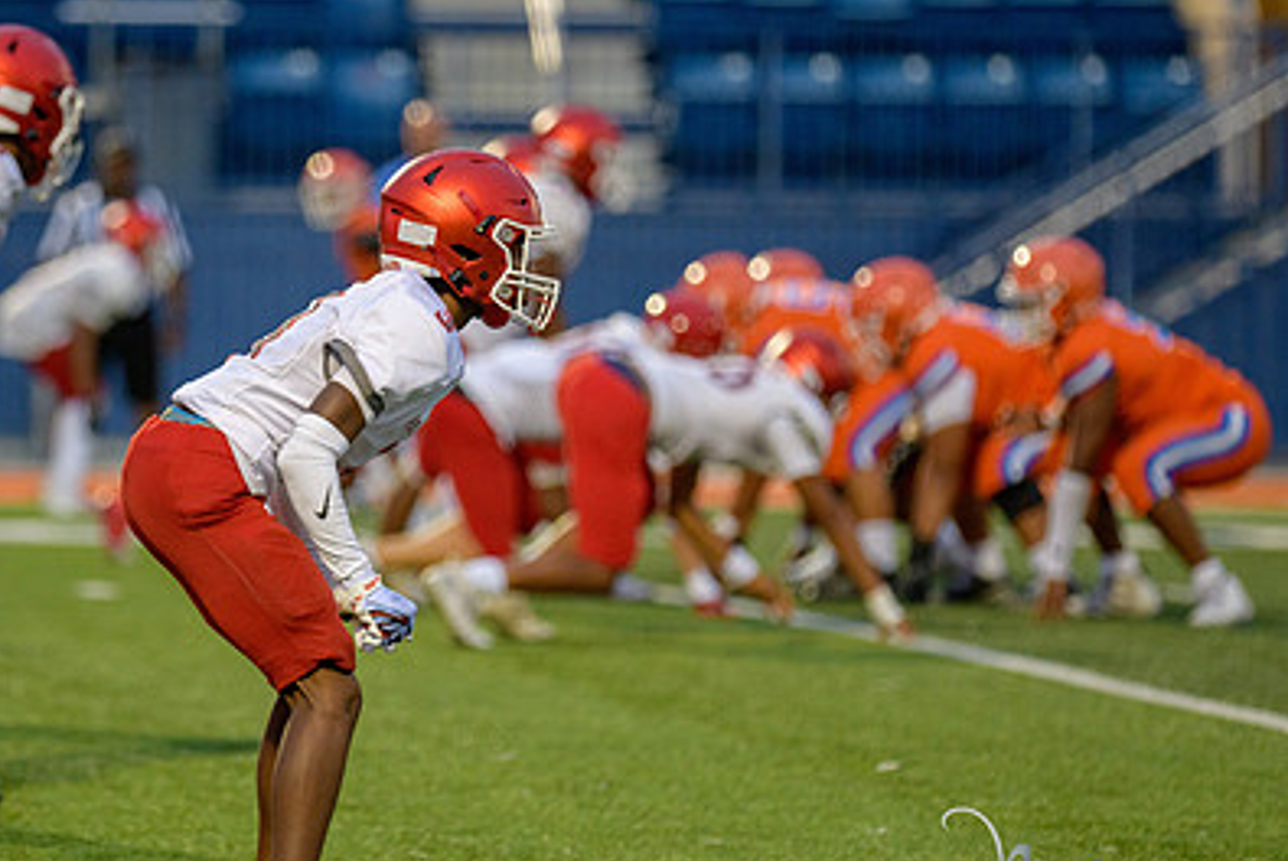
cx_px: 346
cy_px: 416
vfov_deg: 4.3
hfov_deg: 6.4
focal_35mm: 323
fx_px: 11564
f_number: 2.8
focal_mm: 220
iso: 640
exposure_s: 1/800
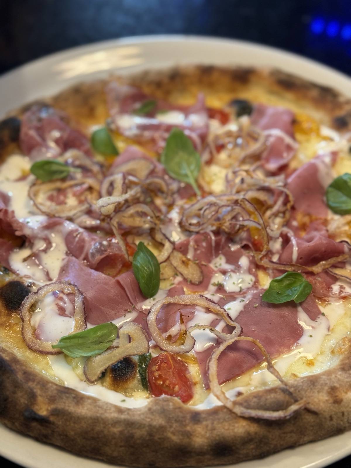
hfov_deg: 30.3
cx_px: 176
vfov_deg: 39.7
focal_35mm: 48
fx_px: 649
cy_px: 234
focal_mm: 6.76
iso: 200
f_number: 1.78
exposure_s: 1/33
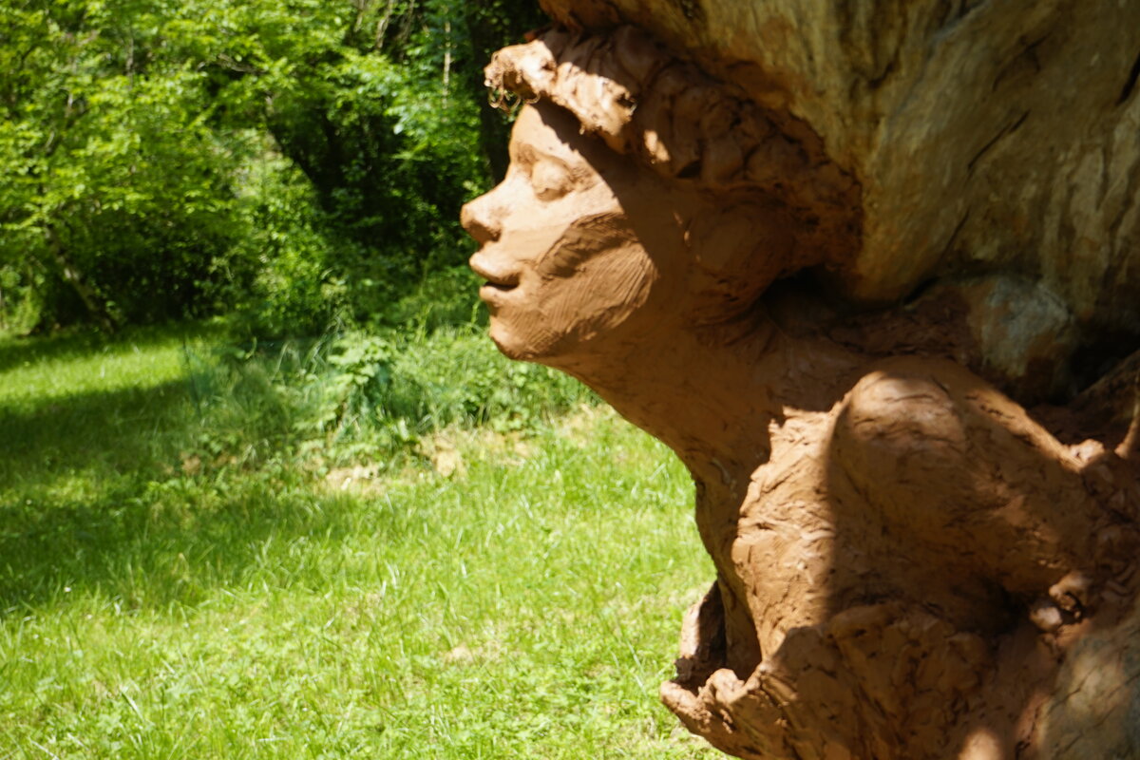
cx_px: 570
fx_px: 2216
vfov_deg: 19.5
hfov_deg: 28.8
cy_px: 380
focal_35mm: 70
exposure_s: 1/80
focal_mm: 70
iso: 100
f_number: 9
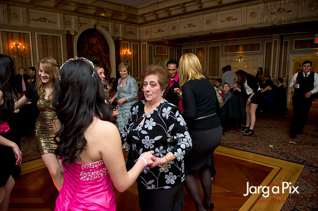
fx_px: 212
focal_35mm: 24
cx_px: 159
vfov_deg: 53.1
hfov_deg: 73.8
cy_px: 106
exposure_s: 1/125
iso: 1600
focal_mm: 24
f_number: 3.2
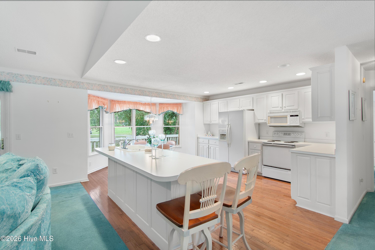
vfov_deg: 73.7
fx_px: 167
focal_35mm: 16
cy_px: 125
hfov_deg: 96.7
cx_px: 188
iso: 100
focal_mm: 11
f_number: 4.8
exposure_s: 1/4
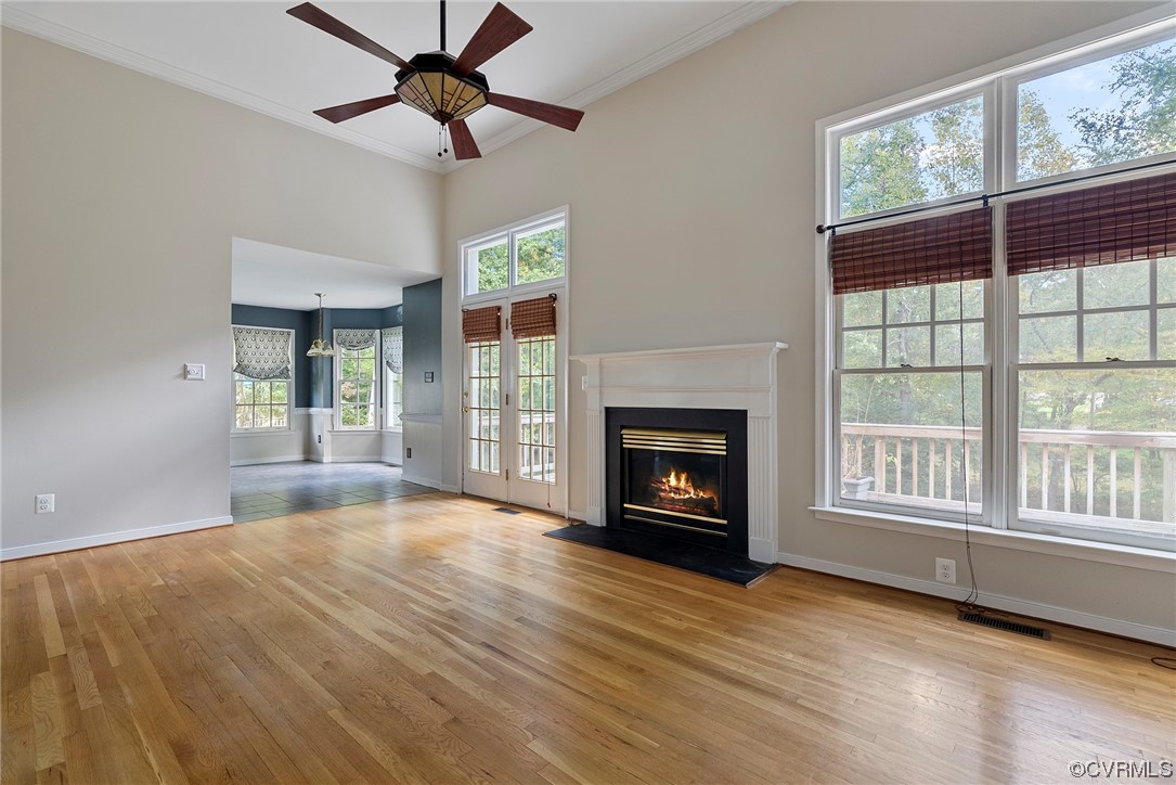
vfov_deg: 73.8
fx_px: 523
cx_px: 588
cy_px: 392
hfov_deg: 96.7
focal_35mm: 16
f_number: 8
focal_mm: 16
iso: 800
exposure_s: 1
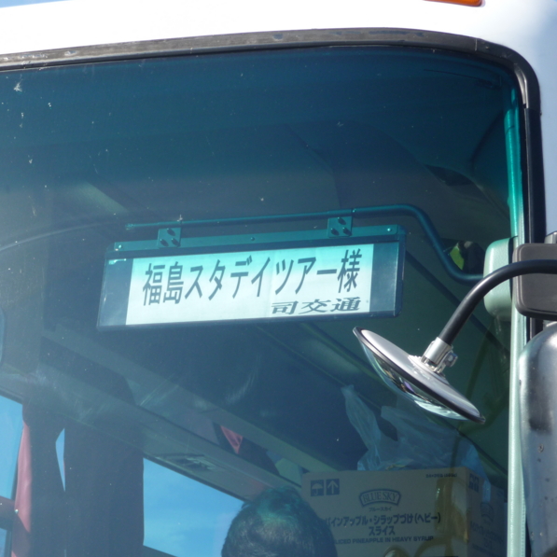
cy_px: 279
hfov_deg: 14.3
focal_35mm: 122
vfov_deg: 14.3
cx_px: 239
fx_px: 2221
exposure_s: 1/320
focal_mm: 17.5
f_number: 4.7
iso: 100
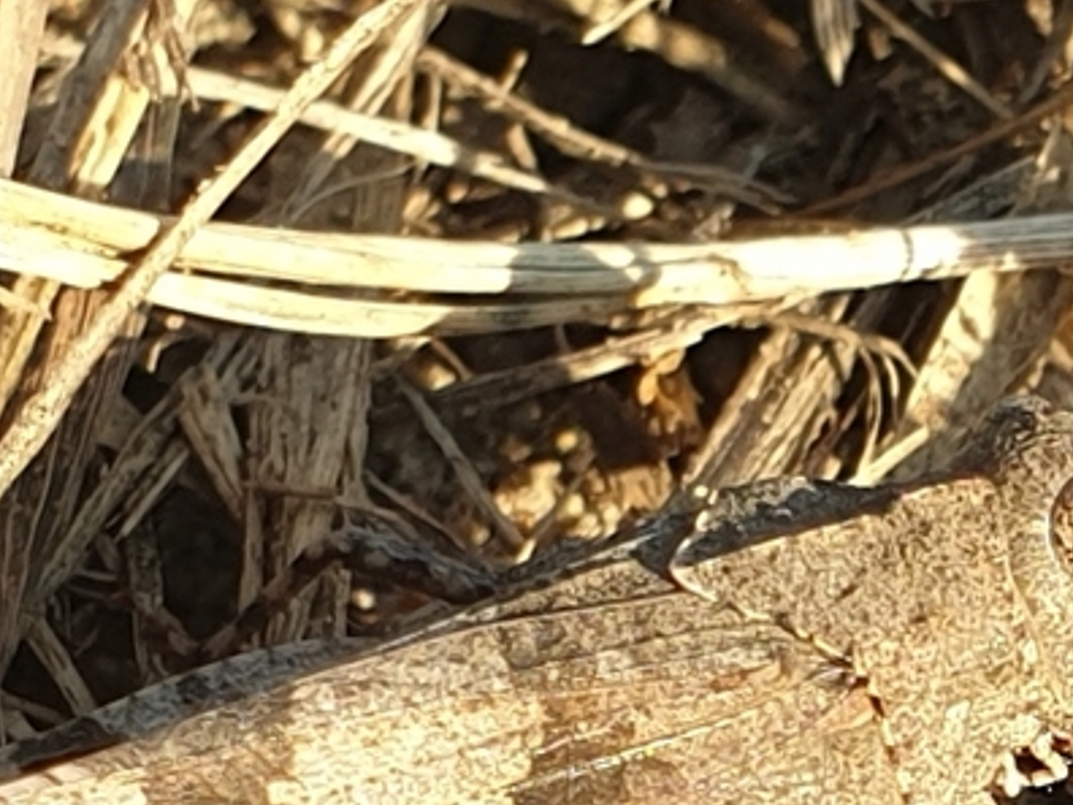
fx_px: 1736
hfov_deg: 34.3
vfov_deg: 25.5
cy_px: 672
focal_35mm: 56
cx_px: 481
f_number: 2.4
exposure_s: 1/441
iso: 50
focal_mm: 4.3
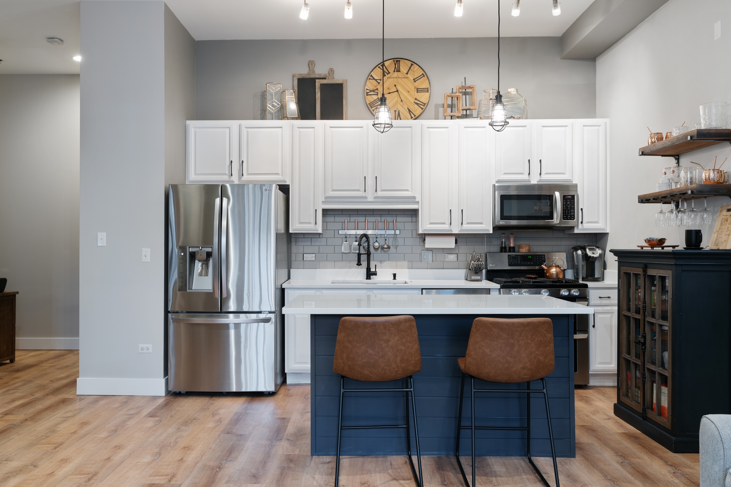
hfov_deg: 63.6
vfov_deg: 45.0
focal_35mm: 29
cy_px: 244
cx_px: 366
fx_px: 589
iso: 320
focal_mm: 29
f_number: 8
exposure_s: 1/2
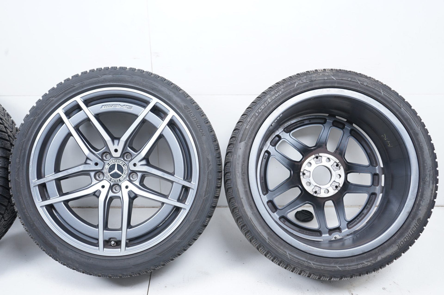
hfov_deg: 48.5
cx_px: 222
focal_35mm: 40
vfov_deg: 33.3
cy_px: 148
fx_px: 493
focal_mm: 40
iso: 250
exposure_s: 1/125
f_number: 5.6
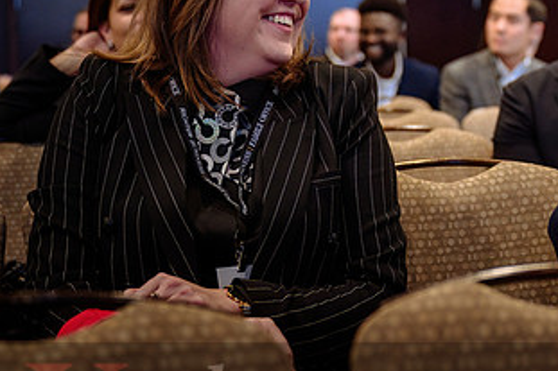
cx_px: 369
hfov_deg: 20.6
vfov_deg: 13.8
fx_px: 1534
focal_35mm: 99
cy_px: 133
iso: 1000
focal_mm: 46
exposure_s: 1/125
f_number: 2.8
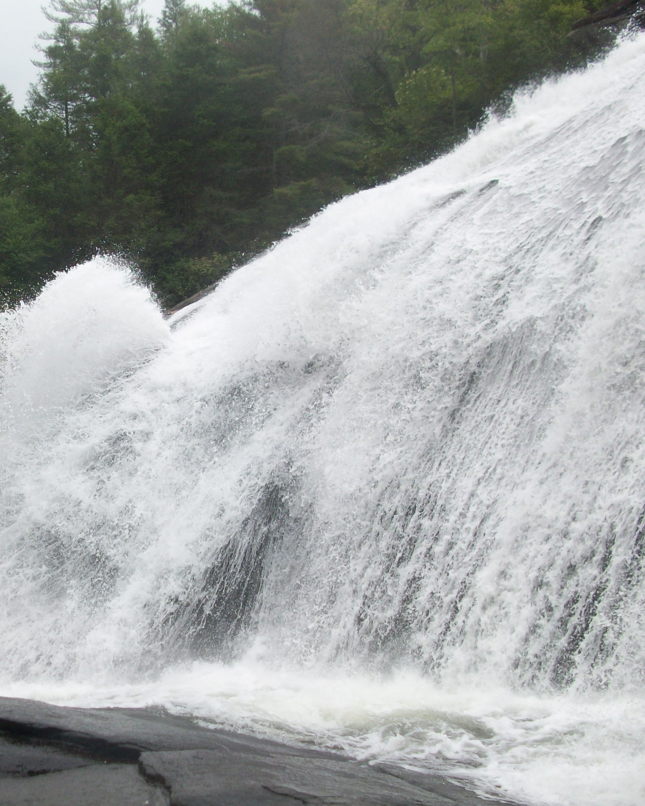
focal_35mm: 45
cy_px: 402
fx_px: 1074
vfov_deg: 41.2
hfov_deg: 32.6
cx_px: 142
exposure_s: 1/541
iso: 64
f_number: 2.8
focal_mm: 5.7
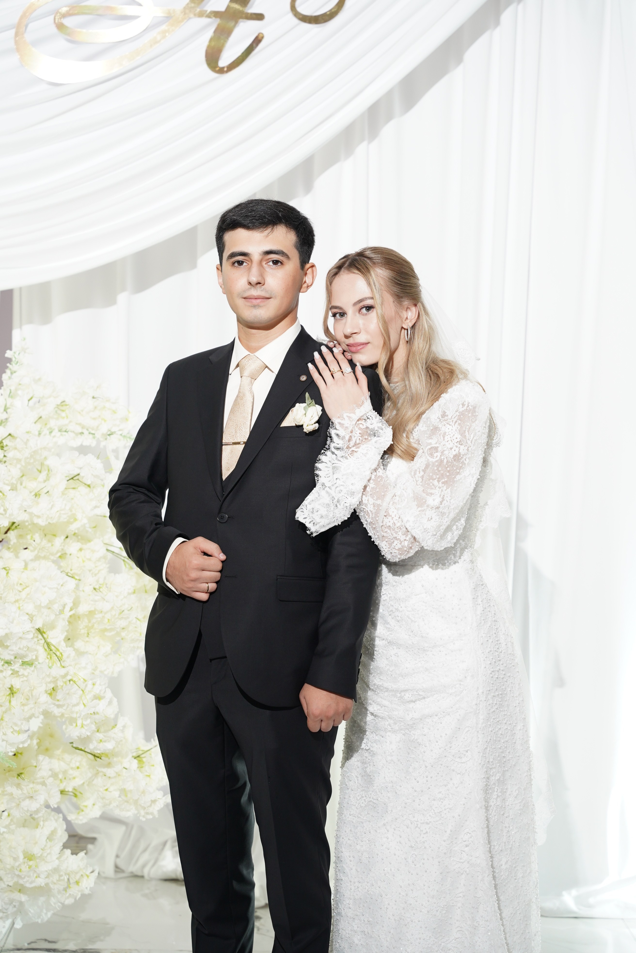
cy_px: 476
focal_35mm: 66
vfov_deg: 30.4
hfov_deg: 20.5
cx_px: 318
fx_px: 1757
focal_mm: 66.3
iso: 800
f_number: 4
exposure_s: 1/200
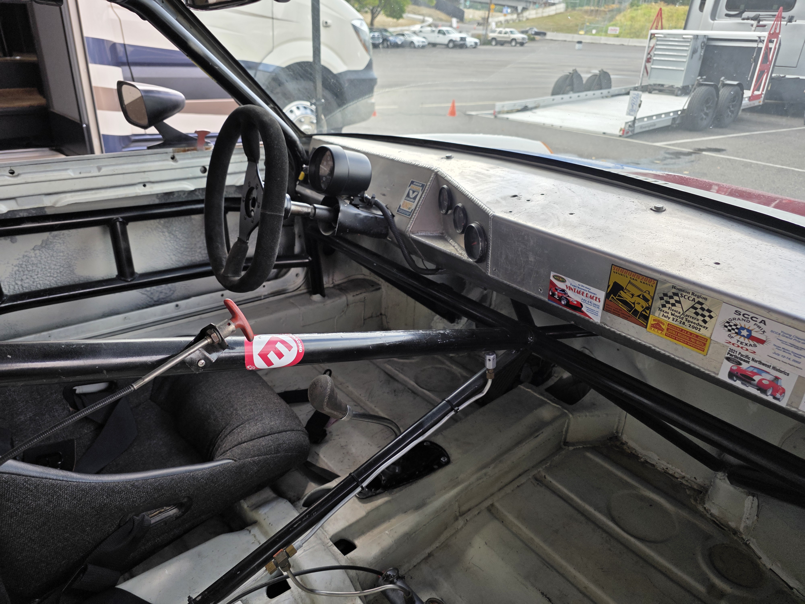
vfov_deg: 58.9
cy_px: 302
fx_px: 535
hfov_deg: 73.9
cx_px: 402
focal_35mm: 23
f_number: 1.7
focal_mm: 6.3
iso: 40
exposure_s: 1/180
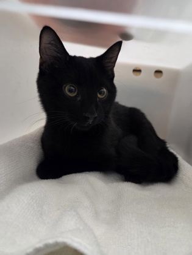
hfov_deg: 58.9
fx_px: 170
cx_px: 96
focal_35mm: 23
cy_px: 128
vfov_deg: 73.9
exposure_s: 1/50
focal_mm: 5.4
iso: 500
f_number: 1.8
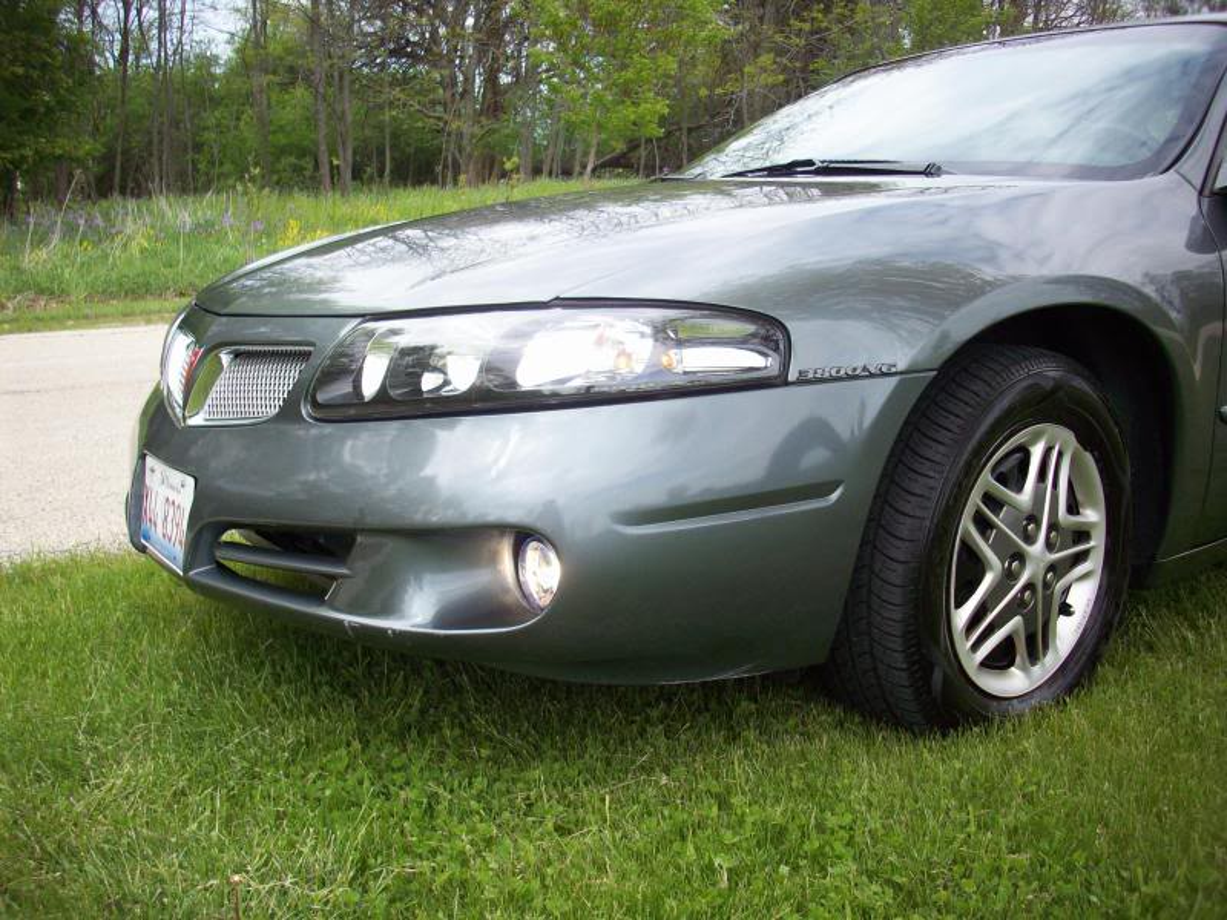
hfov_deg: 50.1
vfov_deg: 38.7
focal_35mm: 37
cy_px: 460
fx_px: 1312
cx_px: 614
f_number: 2.8
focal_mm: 6.2
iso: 80
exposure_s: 1/370
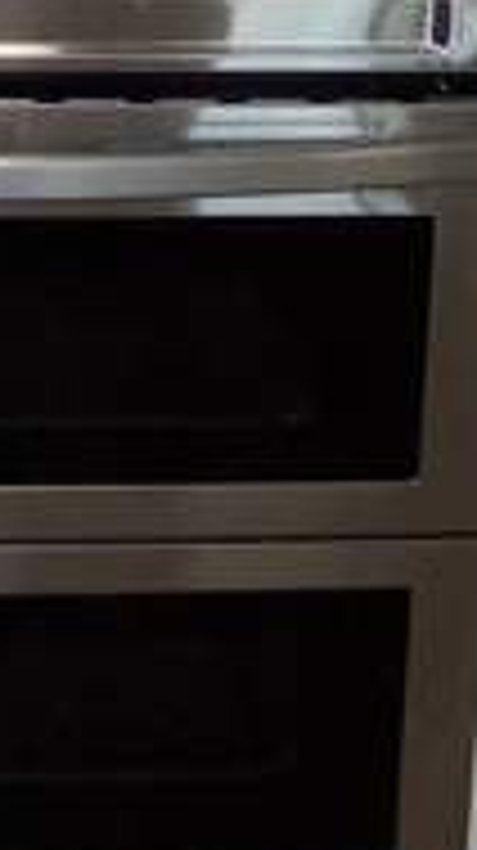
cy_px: -162
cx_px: 45
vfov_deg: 14.9
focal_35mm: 140
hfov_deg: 8.6
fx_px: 3155
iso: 140
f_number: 2.8
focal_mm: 6.3
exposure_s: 1/60
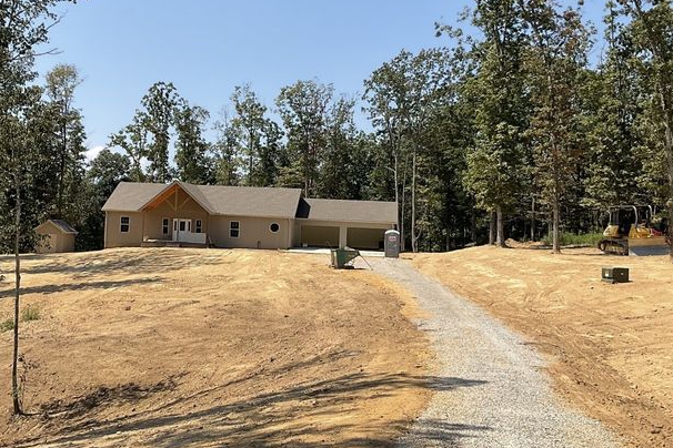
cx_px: 228
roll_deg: -3.0
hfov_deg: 38.5
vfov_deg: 26.4
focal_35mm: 51
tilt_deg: +2.7
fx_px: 953
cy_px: 185
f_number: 1.8
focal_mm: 3
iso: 16
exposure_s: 1/2058
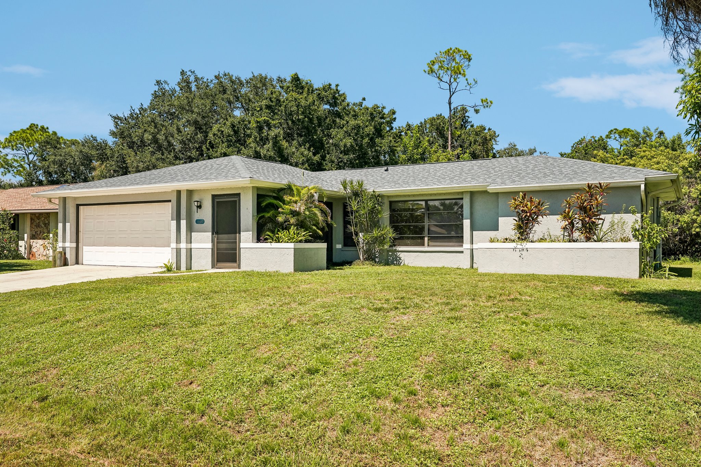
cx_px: 350
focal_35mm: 30
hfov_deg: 62.8
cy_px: 234
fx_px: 574
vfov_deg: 44.3
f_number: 8
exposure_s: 1/1000
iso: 400
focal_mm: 29.5
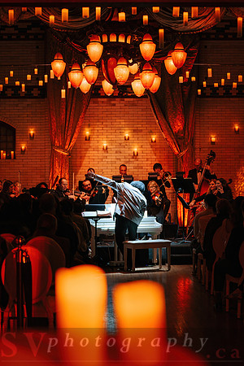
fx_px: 712
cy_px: 183
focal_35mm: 70
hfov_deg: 19.5
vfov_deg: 28.8
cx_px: 122
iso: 1000
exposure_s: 1/80
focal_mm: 70
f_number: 2.8
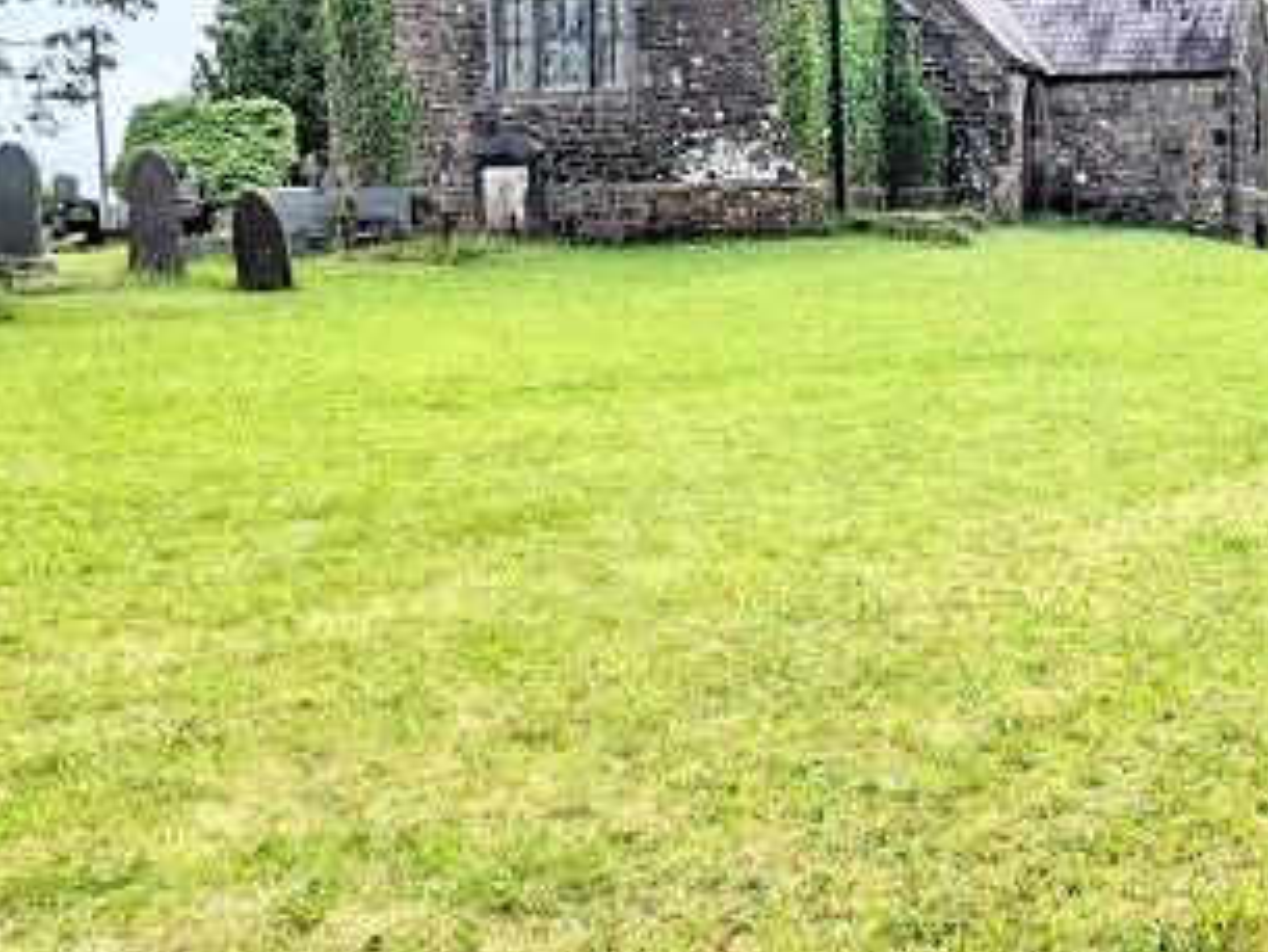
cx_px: 1122
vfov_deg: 34.0
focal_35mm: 42
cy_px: 308
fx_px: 1539
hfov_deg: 41.5
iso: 51
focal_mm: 2.35
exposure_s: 1/1192
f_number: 2.2
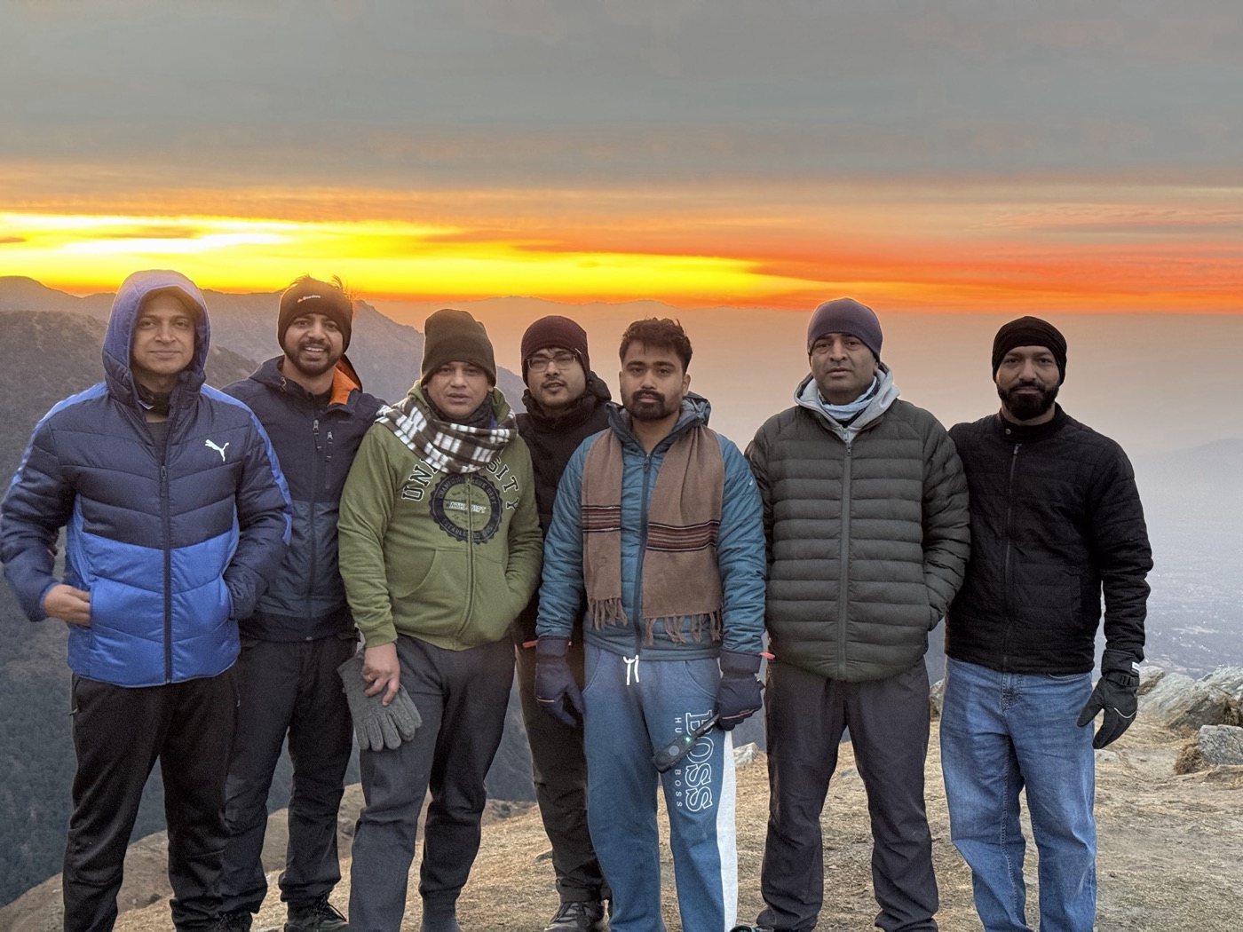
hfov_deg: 39.7
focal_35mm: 48
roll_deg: -0.2
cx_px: 622
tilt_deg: -5.8
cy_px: 466
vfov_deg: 30.3
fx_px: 1724
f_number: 1.78
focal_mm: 6.76
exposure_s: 1/40
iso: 320
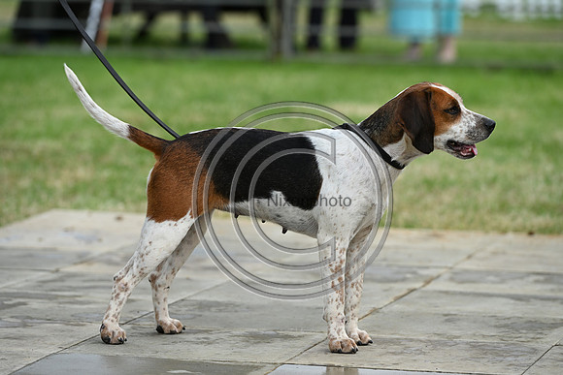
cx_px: 282
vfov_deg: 7.9
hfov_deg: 11.7
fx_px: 2737
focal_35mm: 175
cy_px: 188
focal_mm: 175
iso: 360
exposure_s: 1/1000
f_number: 4.5
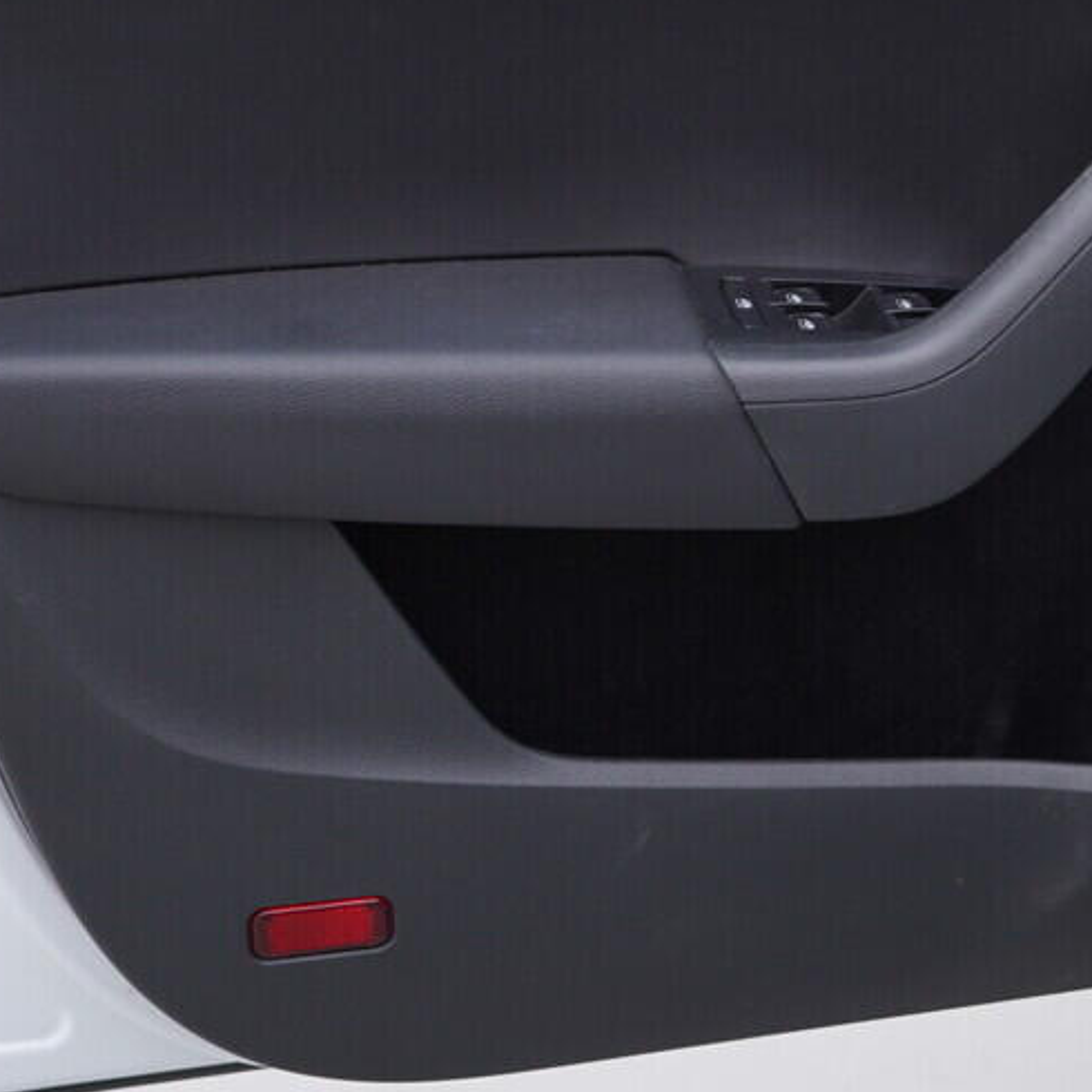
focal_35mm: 90
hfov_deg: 19.2
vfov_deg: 19.2
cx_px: 753
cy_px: 272
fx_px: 3212
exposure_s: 1/50
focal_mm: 24
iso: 125
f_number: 3.2
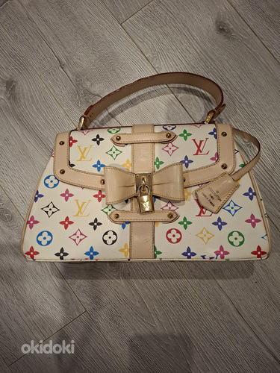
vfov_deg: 73.9
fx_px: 248
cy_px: 186
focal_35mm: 23
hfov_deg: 58.9
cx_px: 140
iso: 400
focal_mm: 5.54
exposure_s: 1/33
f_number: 1.8
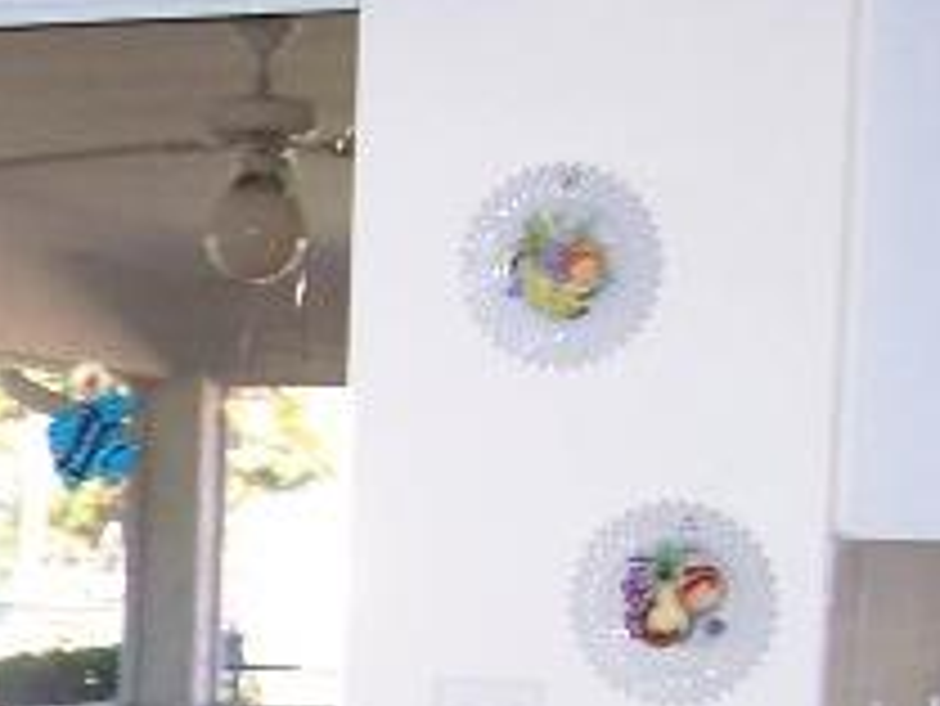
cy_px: 1079
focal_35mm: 130
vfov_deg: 11.0
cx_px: -670
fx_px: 3532
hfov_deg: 13.8
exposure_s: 1/60
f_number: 2.7
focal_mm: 5.6
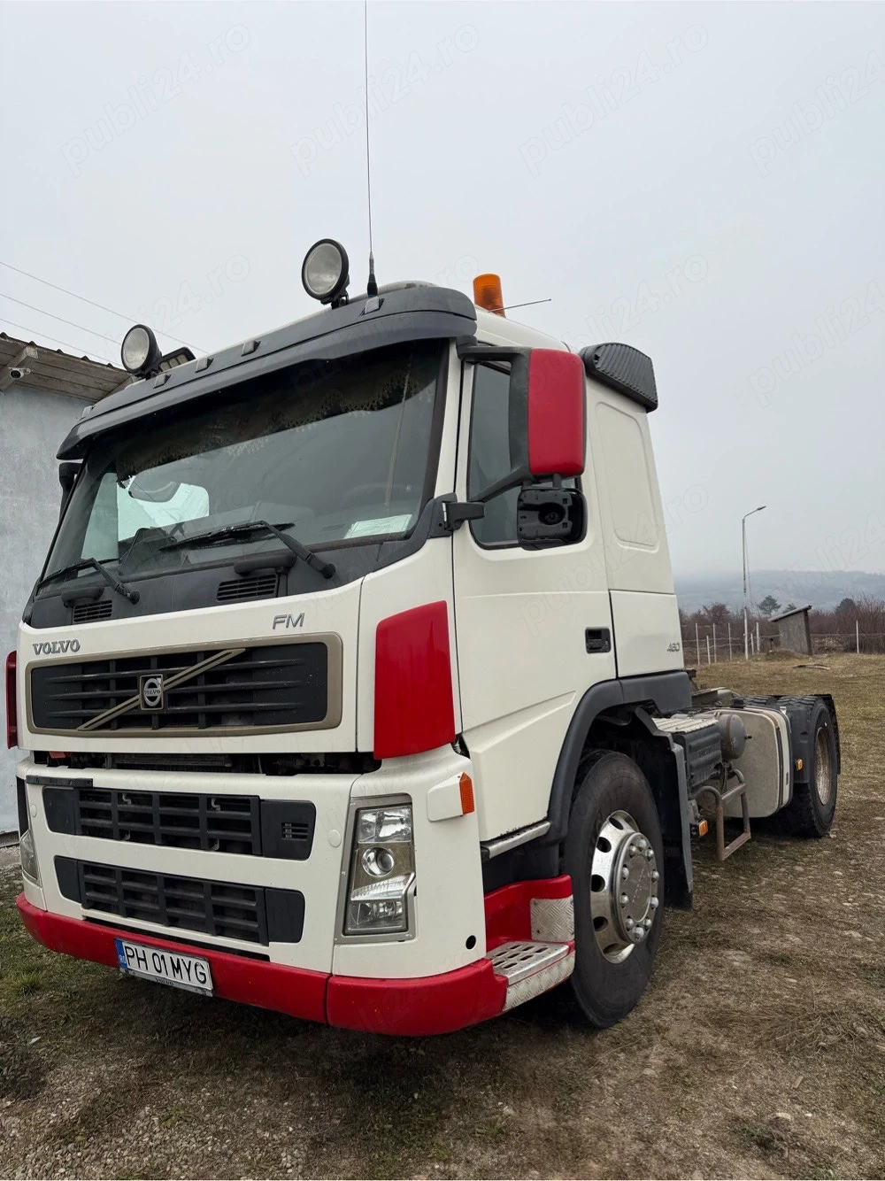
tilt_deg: +2.5
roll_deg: +0.9
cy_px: 590
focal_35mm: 24
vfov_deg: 71.6
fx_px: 818
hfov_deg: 56.8
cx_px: 442
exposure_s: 1/643
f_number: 1.78
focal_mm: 6.76
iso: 80
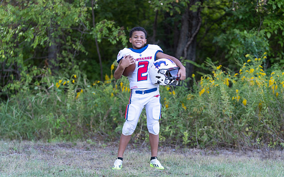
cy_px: 95
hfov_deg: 23.5
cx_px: 139
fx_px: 682
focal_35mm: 88
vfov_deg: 14.8
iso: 320
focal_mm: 84
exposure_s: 1/320
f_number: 2.8
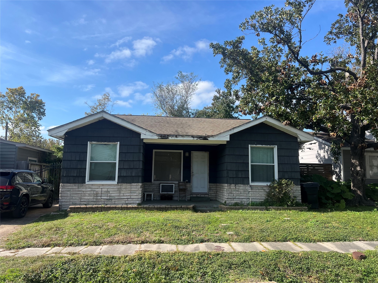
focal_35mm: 26
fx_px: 284
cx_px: 189
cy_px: 142
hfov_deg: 67.3
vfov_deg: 53.1
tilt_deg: +7.0
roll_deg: -1.7
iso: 50
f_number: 1.5
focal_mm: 5.7
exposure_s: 1/3165
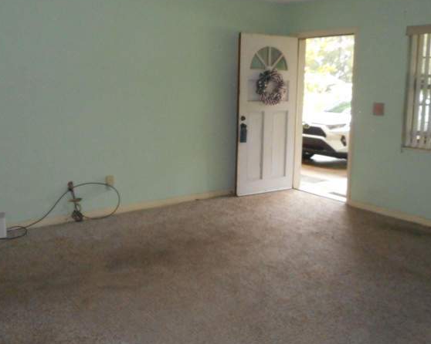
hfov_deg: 51.5
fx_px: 446
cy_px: 134
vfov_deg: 42.0
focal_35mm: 35
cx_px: 228
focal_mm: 4.5
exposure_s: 1/25
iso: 500
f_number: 3.7
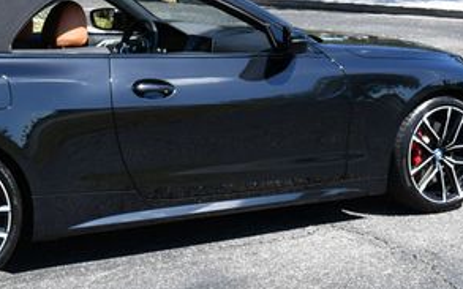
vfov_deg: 12.1
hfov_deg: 19.3
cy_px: 6
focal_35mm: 107
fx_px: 1350
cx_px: 93
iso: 200
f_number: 8
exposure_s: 1/250
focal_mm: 24
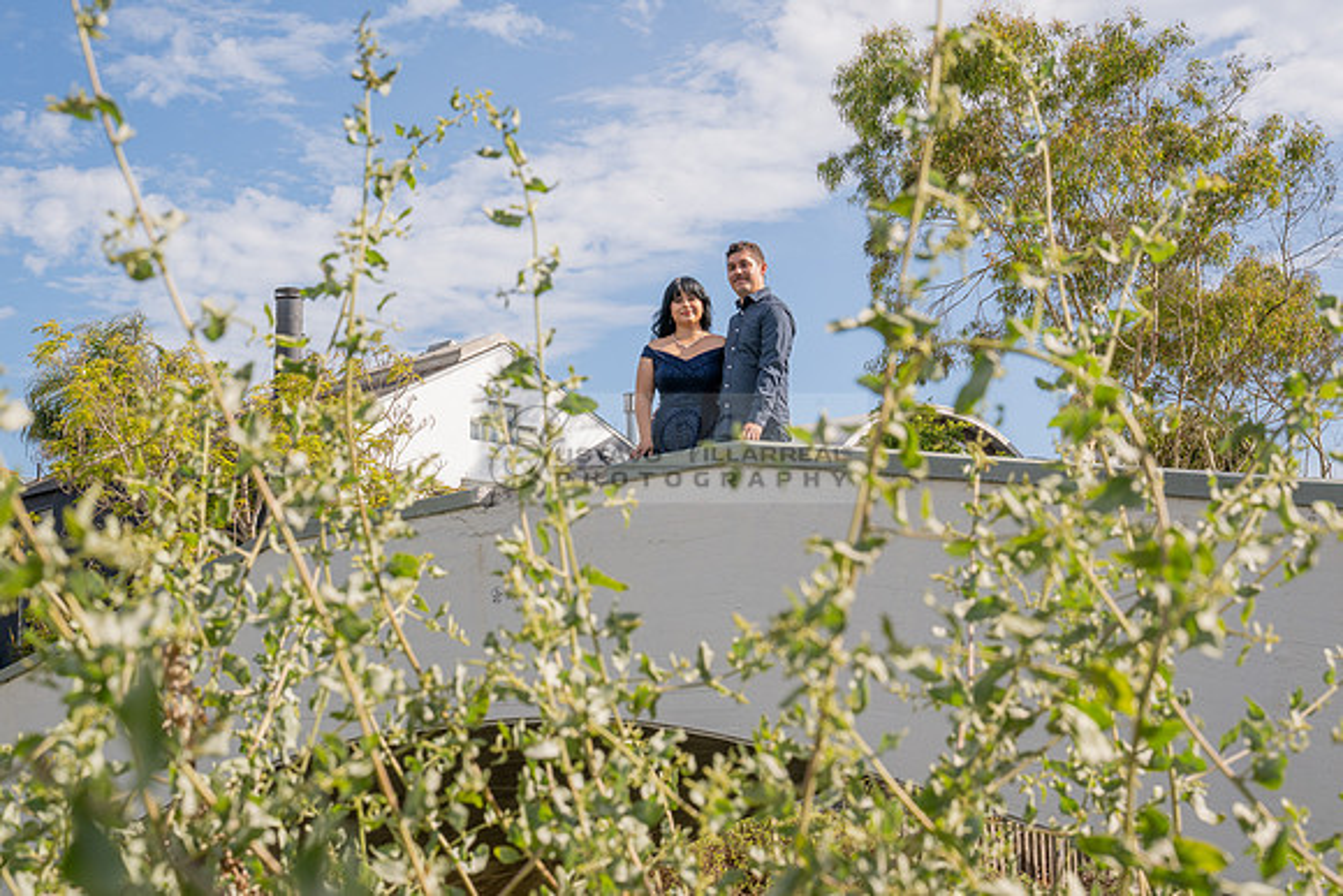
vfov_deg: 24.2
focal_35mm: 56
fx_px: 2090
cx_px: 672
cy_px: 448
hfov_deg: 35.6
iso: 200
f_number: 14
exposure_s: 1/125
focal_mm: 56
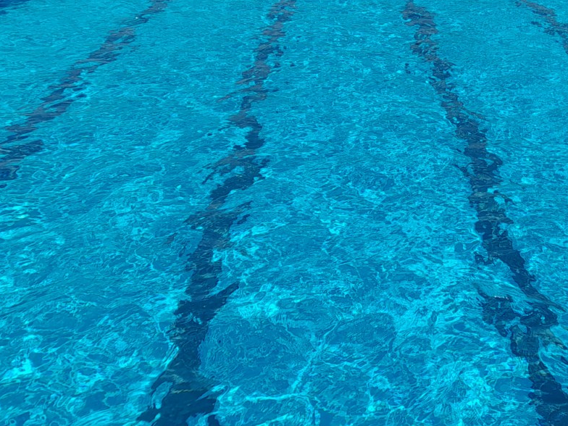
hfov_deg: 36.4
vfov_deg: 28.2
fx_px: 837
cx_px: 446
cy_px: 110
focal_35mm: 51
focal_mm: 4.6
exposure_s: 1/1364
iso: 20
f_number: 2
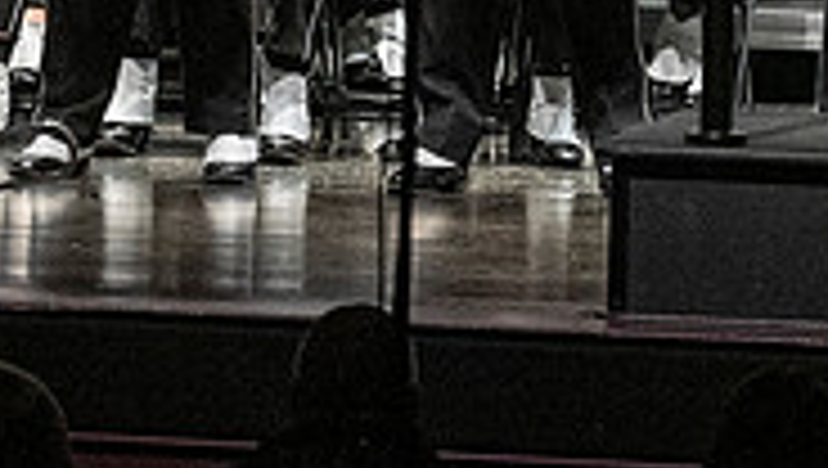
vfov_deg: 2.0
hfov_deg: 3.5
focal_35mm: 616
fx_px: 13540
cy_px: -333
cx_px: -464
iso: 4000
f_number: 4
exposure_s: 1/500
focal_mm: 125
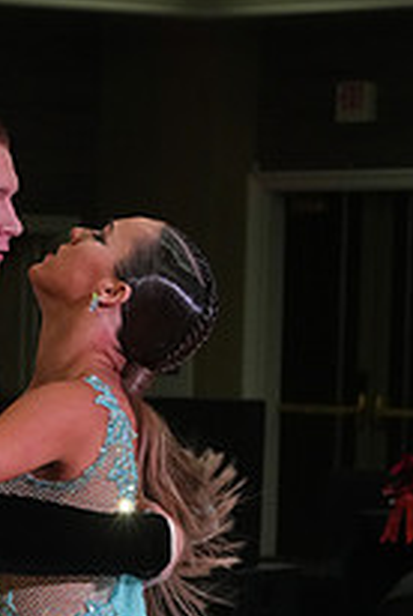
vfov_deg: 7.6
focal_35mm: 267
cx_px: -49
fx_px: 4579
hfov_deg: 5.1
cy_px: 777
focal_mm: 95
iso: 4000
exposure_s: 1/200
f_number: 9
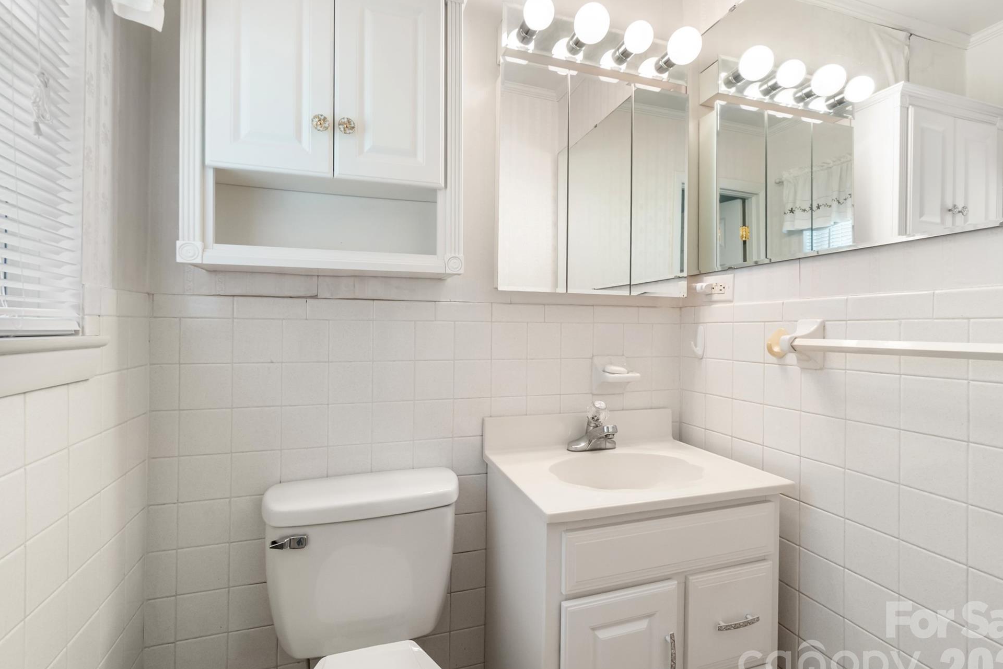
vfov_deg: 73.7
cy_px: 347
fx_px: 446
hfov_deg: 96.7
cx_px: 518
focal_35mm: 16
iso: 250
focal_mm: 10
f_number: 7.1
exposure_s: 1/30
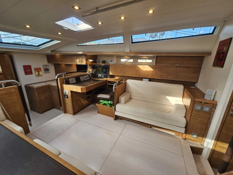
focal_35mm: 13
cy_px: 88
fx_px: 88
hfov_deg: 106.2
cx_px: 116
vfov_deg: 90.0
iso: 64
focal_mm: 2.2
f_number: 2.2
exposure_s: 1/100
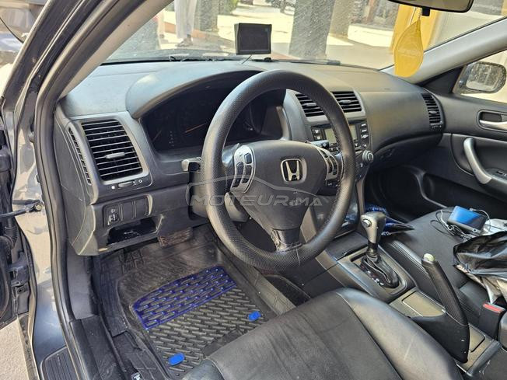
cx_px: 254
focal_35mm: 23
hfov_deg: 73.9
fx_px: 337
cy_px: 190
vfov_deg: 58.9
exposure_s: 1/120
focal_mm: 6.3
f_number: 1.7
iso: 64
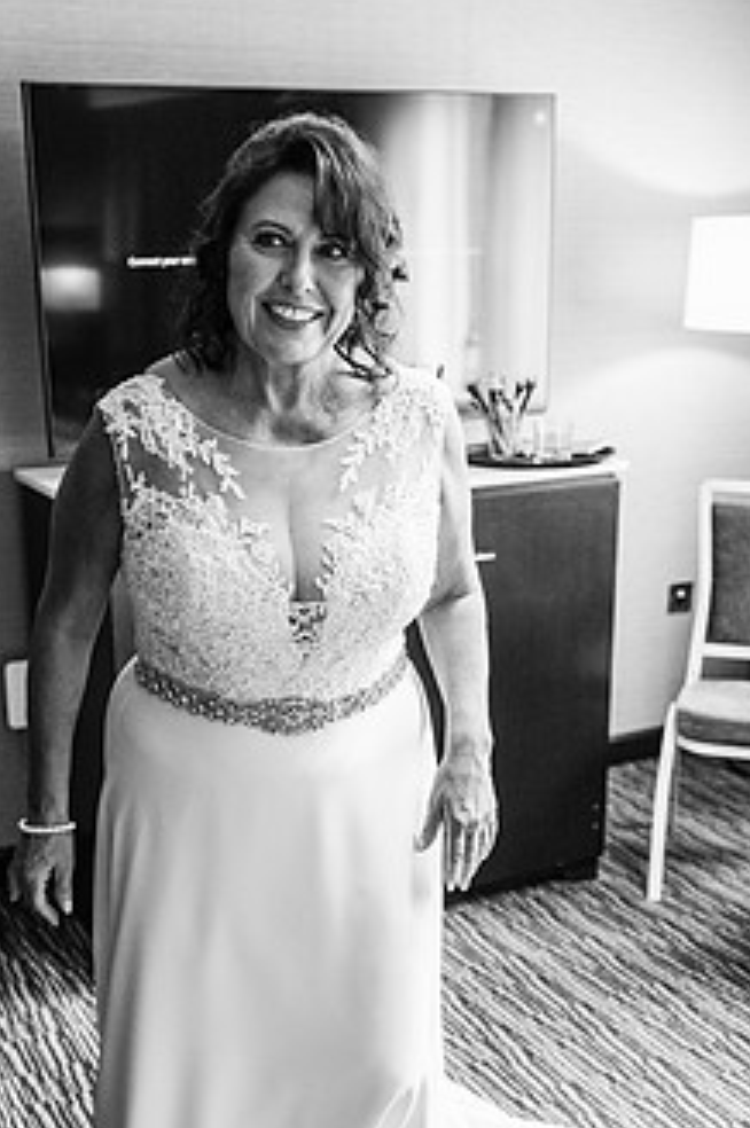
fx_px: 1503
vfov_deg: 40.9
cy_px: 702
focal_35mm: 48
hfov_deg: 27.9
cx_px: 294
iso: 1000
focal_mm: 35
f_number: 2.8
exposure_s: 1/200
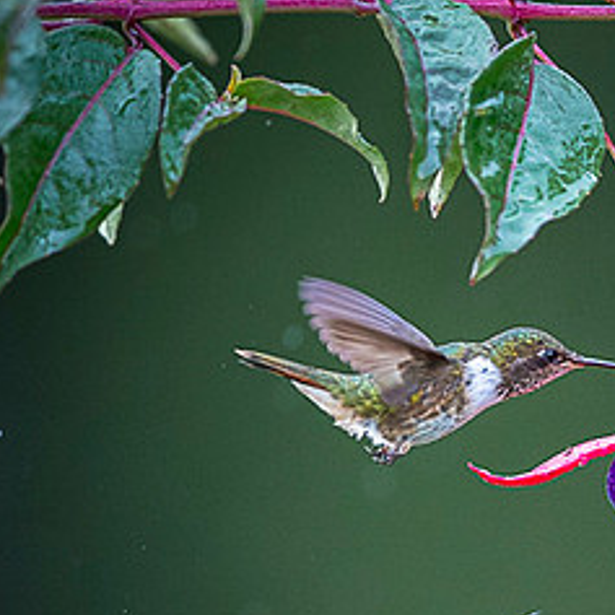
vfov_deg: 1.2
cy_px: 545
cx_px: 676
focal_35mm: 1458
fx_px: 29306
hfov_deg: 1.2
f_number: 4
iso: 2500
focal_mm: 500
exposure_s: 1/1600
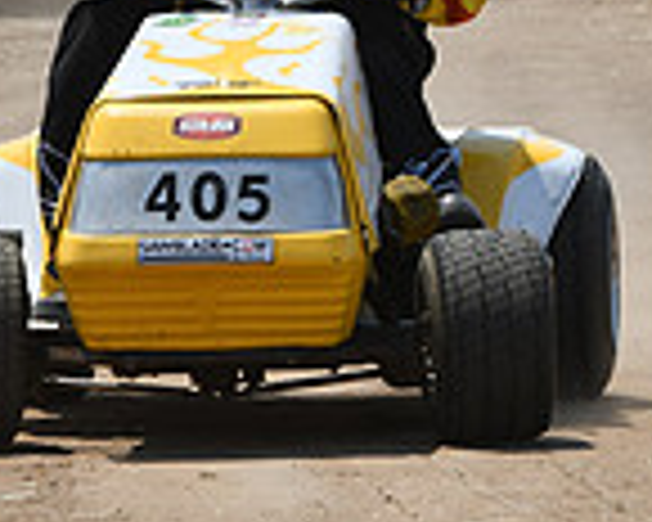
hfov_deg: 2.2
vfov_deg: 1.8
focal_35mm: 870
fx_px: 16788
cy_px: 119
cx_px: 549
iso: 100
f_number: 8
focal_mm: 155
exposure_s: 1/500
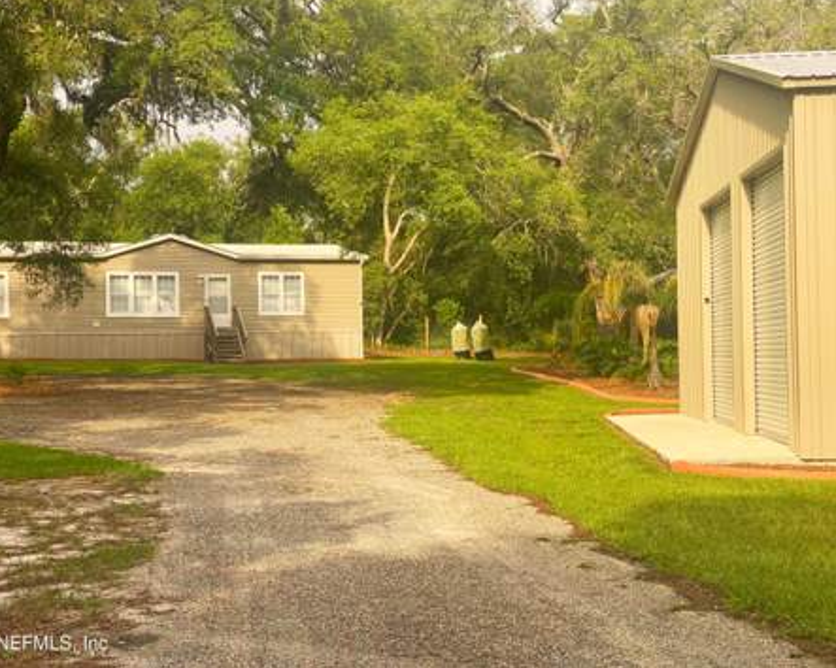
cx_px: 385
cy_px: 333
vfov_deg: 27.6
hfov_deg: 34.1
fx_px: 1360
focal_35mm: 55
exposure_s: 1/761
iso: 20
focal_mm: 6
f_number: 2
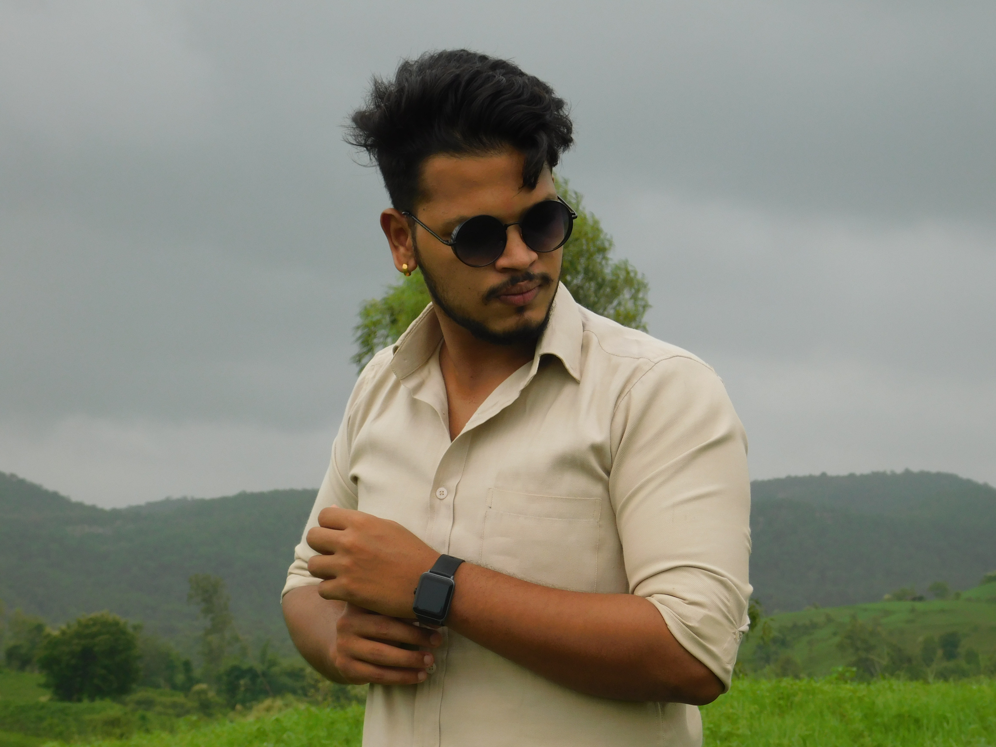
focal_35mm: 99
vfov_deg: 14.9
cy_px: 374
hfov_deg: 19.8
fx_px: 2849
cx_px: 498
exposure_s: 1/320
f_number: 4.6
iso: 125
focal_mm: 17.6
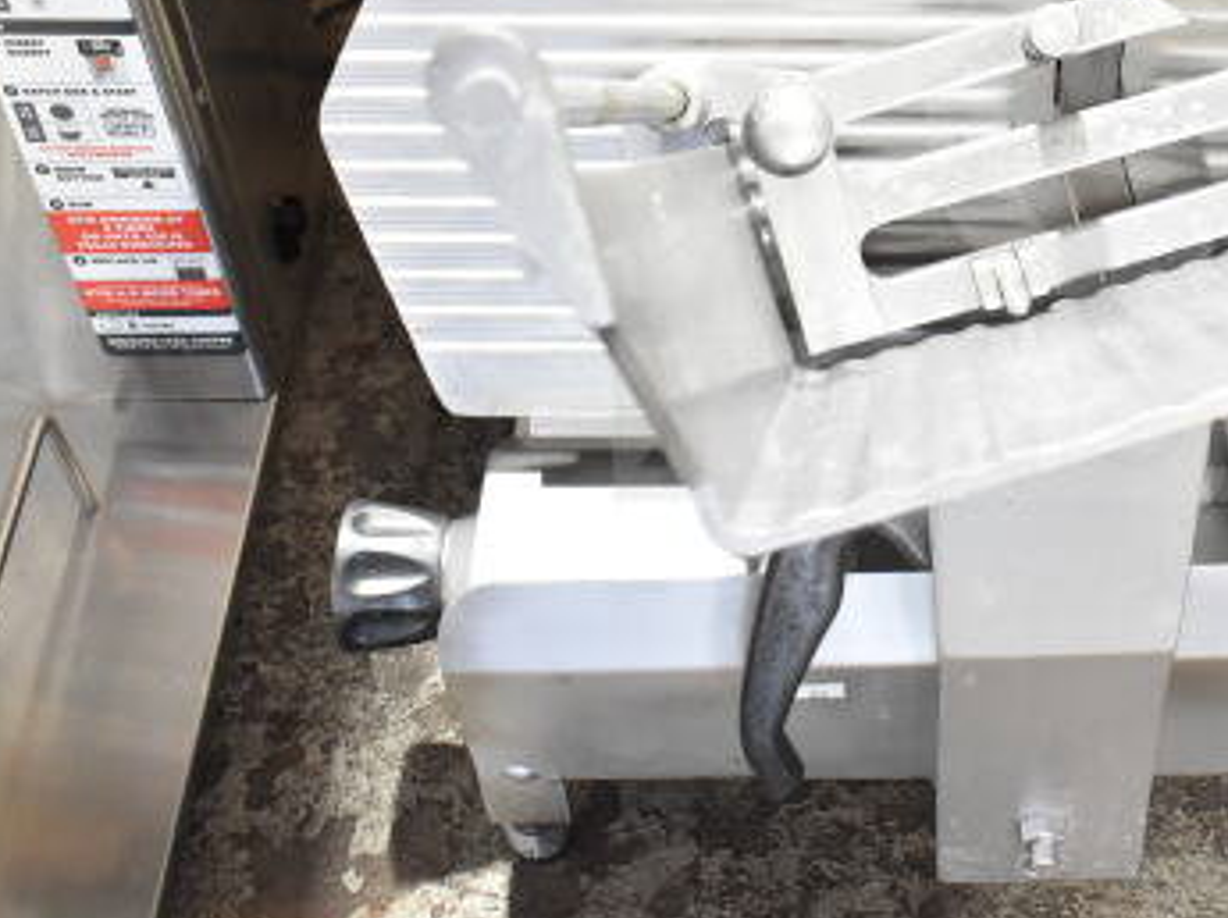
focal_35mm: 64
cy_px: 219
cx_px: 1011
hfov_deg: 29.6
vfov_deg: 22.7
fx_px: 2263
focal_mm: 25
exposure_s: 1/80
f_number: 4.5
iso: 1600
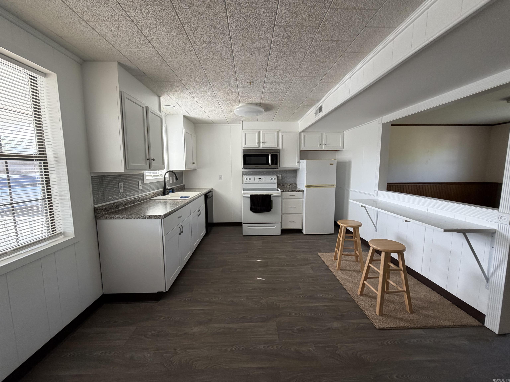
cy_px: 191
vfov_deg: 85.7
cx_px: 255
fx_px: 206
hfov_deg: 102.1
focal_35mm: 14
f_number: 2.2
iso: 160
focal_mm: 2.22
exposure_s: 1/121
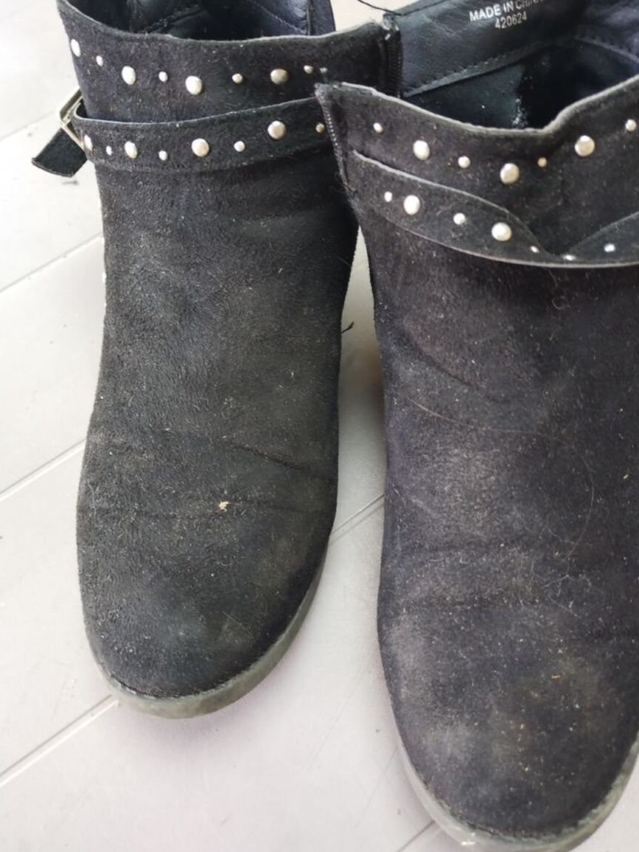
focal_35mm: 30
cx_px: 346
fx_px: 738
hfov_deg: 46.8
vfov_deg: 59.9
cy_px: 402
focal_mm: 4.75
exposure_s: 1/50
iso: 359
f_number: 1.8
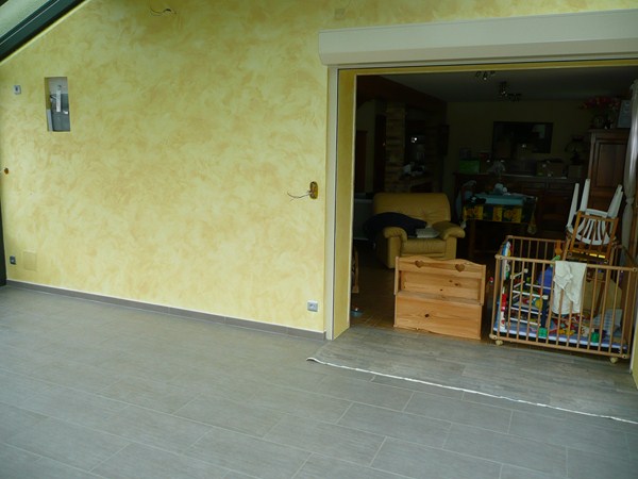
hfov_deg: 63.4
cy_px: 240
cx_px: 319
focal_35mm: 28
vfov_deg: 49.7
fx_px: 516
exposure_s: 1/80
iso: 100
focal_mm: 4.6
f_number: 3.3
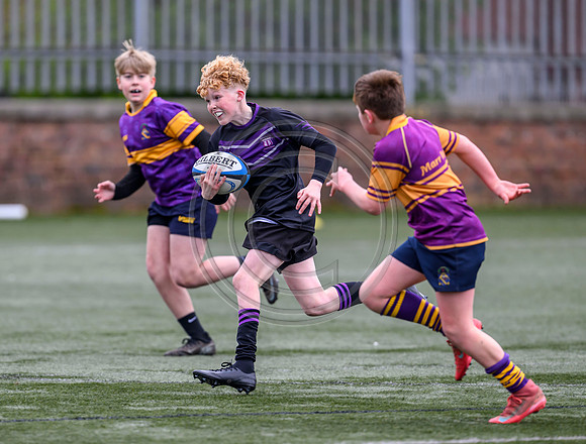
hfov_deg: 4.1
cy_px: 242
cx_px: 300
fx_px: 8214
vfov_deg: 3.1
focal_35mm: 483
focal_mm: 400
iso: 800
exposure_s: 1/1600
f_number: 3.5
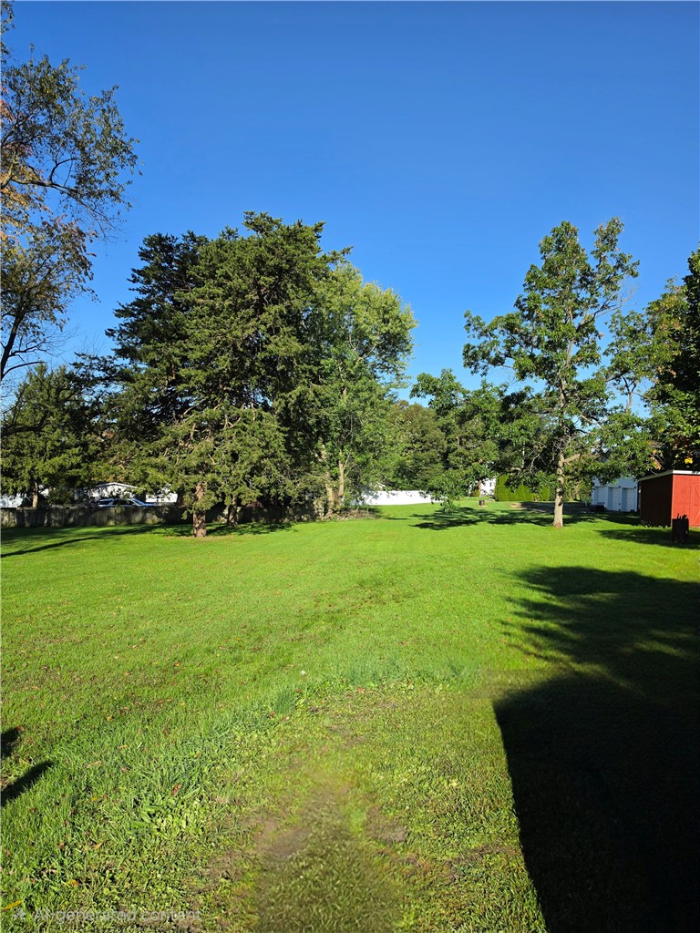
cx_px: 350
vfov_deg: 73.9
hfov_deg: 58.9
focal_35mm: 23
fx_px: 620
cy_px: 466
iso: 64
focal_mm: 6.5
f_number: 1.4
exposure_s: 1/5000
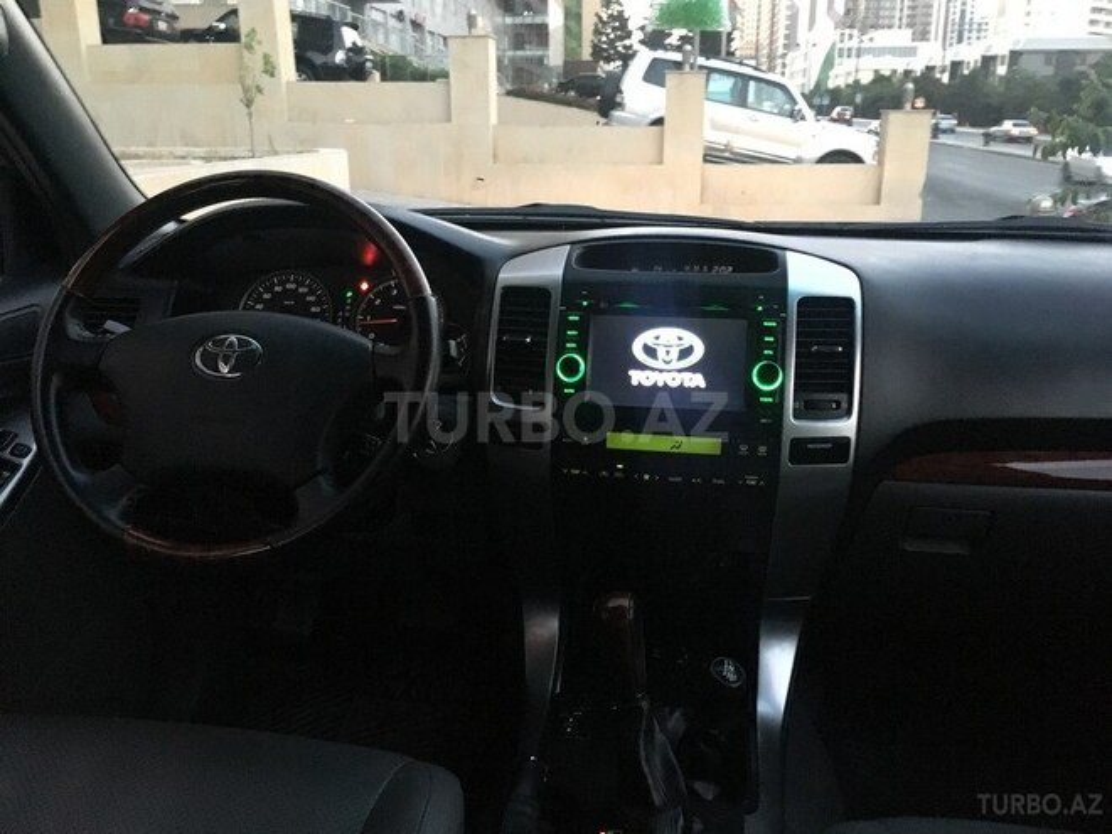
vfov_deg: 48.2
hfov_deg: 61.7
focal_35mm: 29
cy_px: 417
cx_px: 556
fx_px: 932
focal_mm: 4.15
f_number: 2.2
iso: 320
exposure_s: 1/17
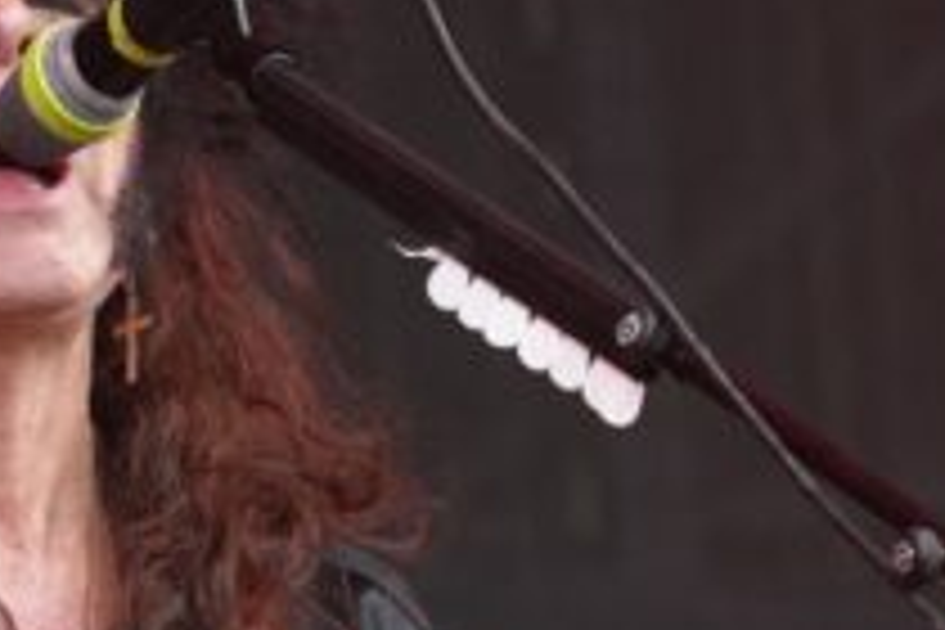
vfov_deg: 1.5
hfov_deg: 2.2
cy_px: 621
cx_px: 72
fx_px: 24590
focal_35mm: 937
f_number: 6.3
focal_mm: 171
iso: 800
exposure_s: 1/320
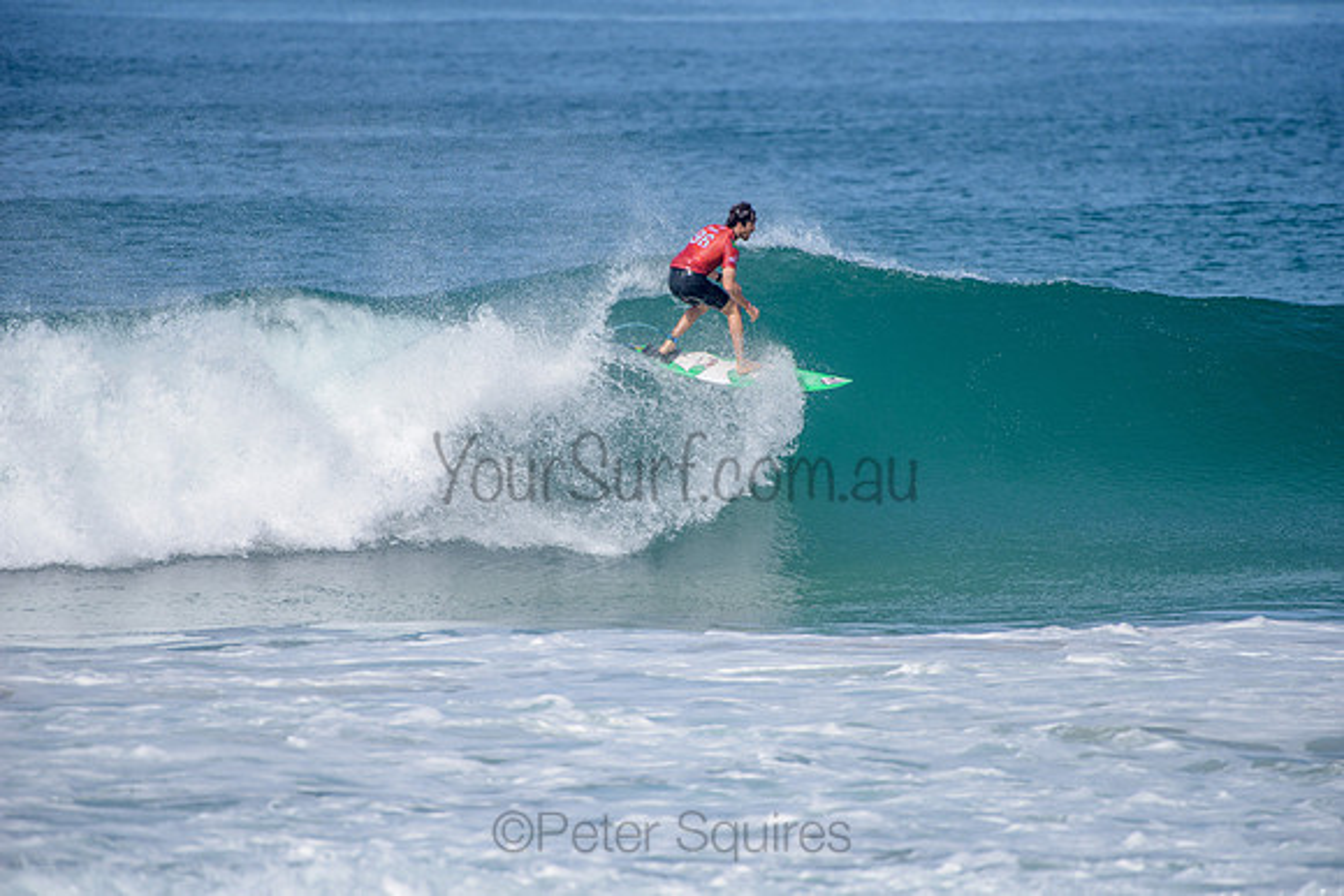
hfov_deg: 4.1
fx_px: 18670
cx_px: 672
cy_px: 448
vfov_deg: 2.8
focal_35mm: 500
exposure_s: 1/2000
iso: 160
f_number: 5.6
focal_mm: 500
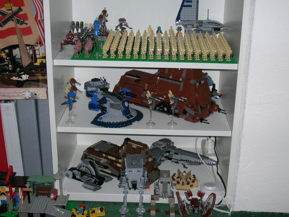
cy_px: 108
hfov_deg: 35.5
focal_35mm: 54
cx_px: 144
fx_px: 451
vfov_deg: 27.0
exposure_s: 1/60.1
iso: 50
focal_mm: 9
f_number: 3.4
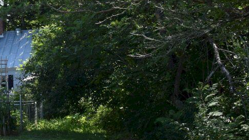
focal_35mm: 135
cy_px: 106
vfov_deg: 9.0
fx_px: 891
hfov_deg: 15.5
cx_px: -24
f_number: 8
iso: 220
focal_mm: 28
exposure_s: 1/250
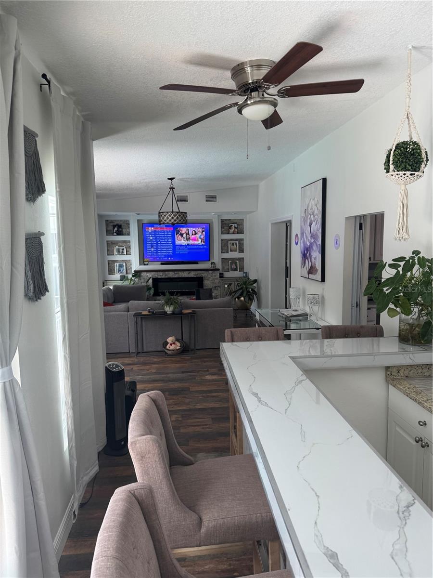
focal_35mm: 24
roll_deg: +1.8
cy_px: 289
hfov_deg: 56.8
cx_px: 216
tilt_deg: -11.7
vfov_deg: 71.6
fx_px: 400
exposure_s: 1/121
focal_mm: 6.76
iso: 64
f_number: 1.78
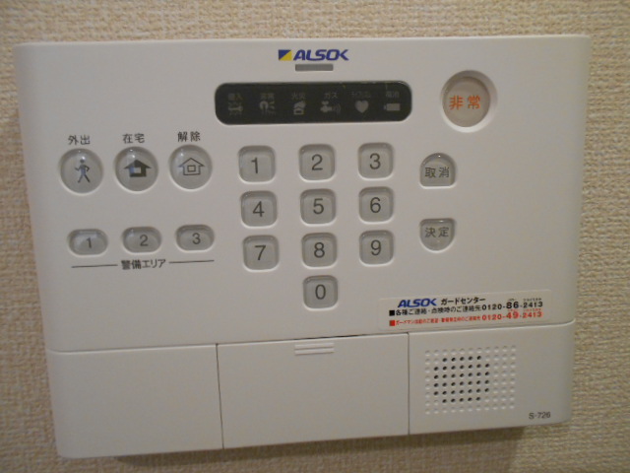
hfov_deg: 67.3
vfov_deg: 53.1
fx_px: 473
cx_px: 315
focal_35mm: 26
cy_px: 236
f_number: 3.2
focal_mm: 4.6
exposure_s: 1/30
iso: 360
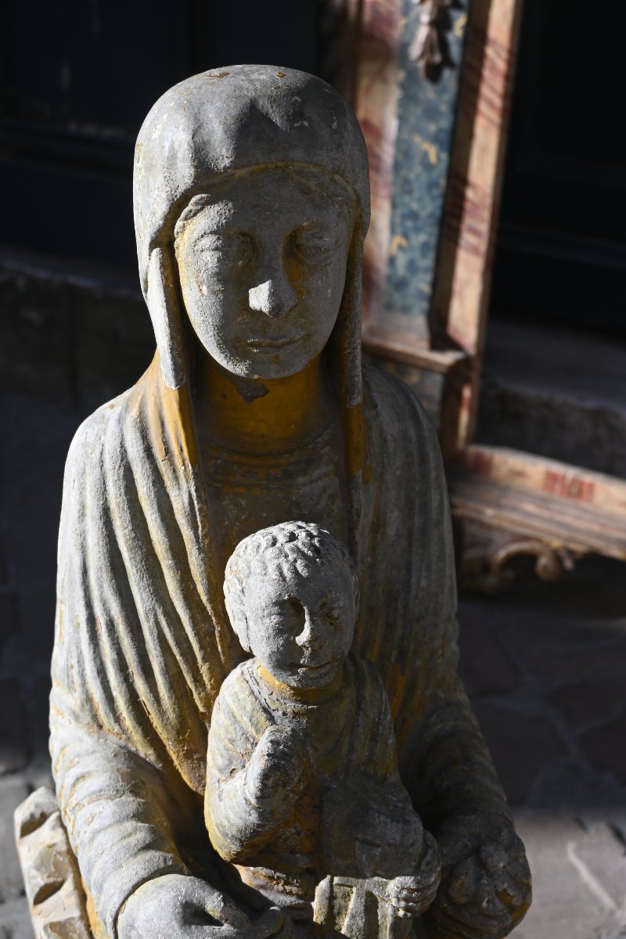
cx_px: 313
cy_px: 470
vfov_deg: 35.1
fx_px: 1487
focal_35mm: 57
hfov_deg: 23.8
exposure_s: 1/320
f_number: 6.3
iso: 100
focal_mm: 38
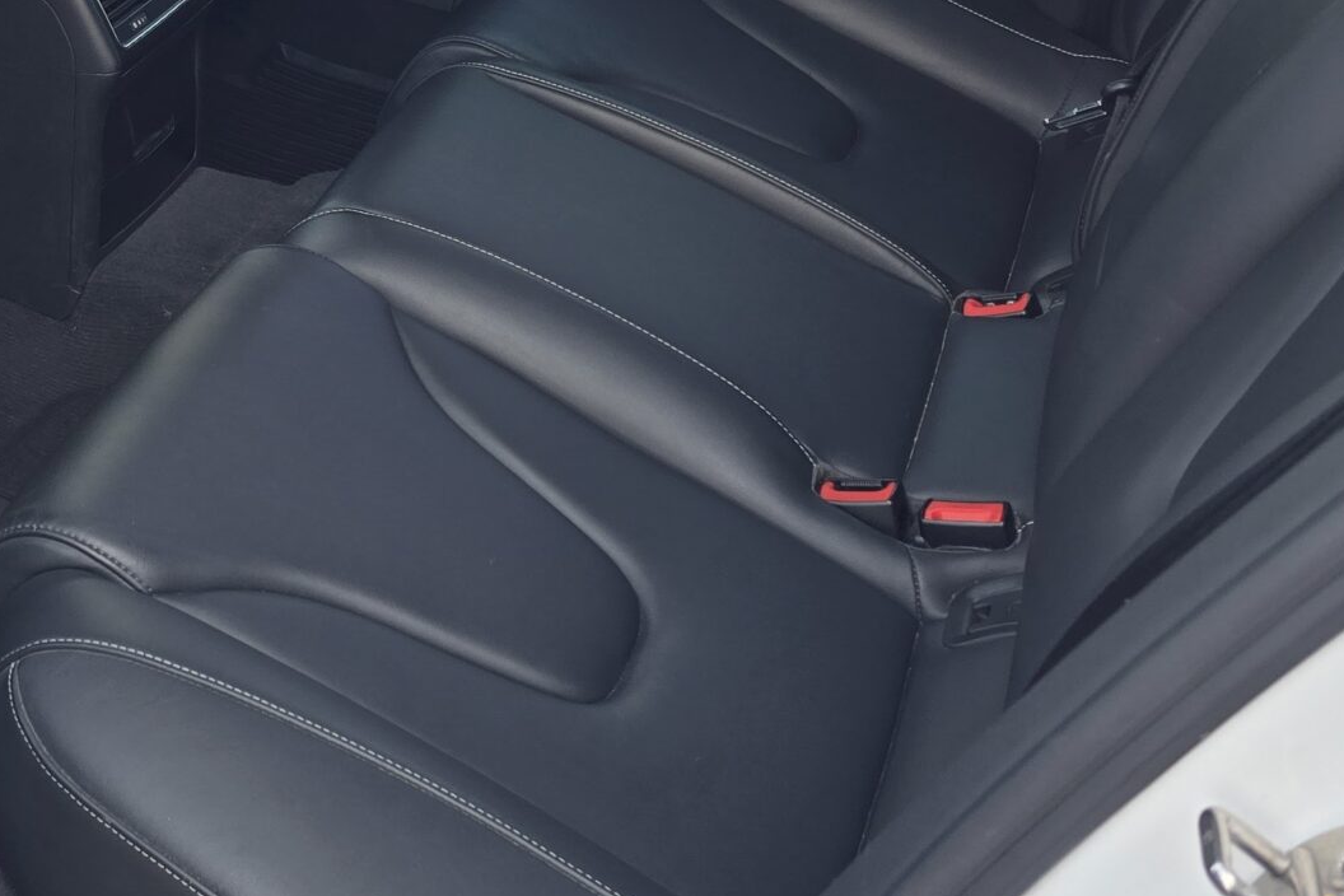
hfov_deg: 32.0
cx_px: 25
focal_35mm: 58
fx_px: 2165
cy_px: -43
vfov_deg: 22.3
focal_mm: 6.3
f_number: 1.7
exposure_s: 1/180
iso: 50
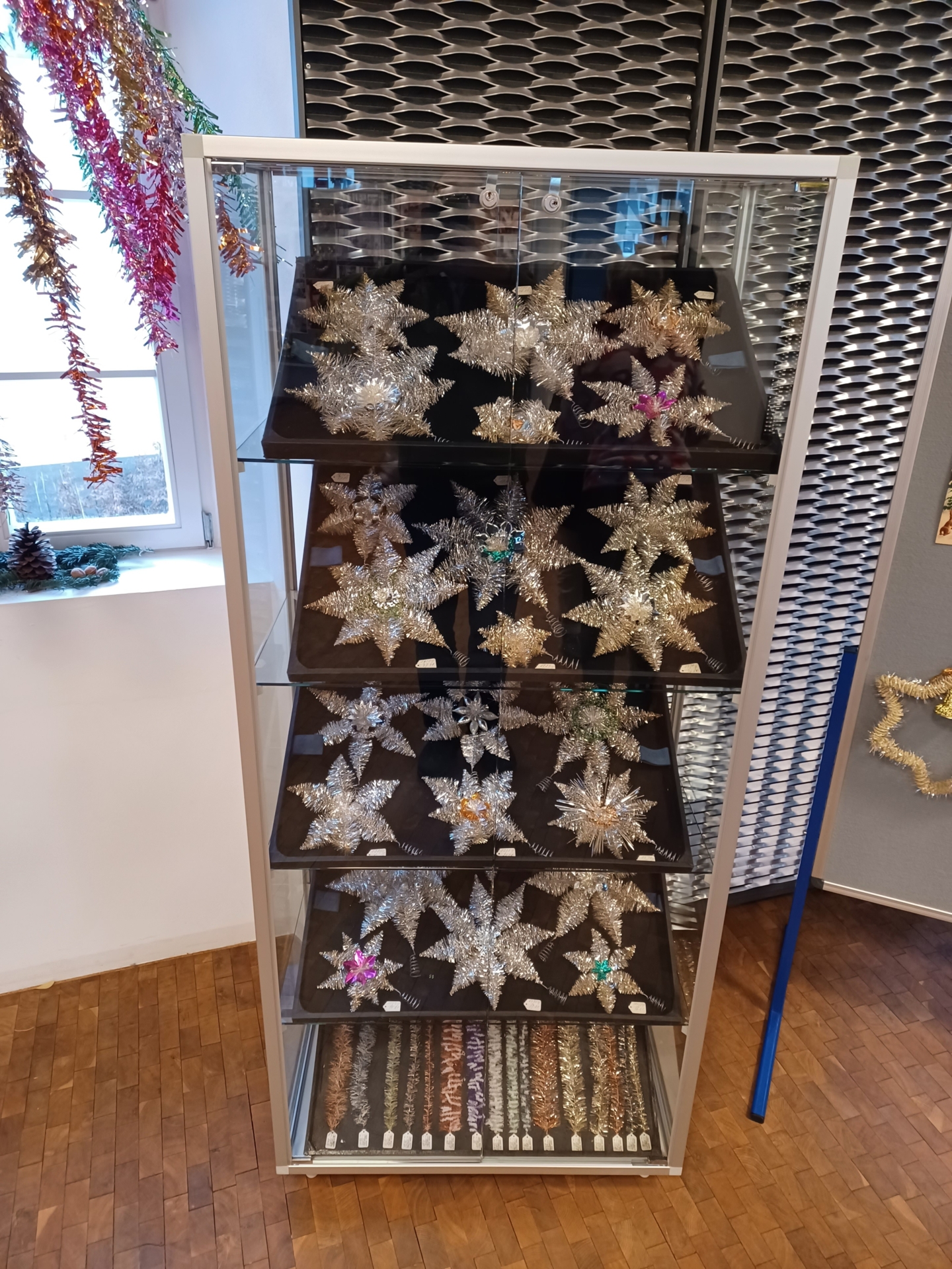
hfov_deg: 54.9
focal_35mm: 25
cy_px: 634
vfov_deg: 69.4
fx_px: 917
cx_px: 476
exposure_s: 1/20
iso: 800
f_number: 1.8
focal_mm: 4.6
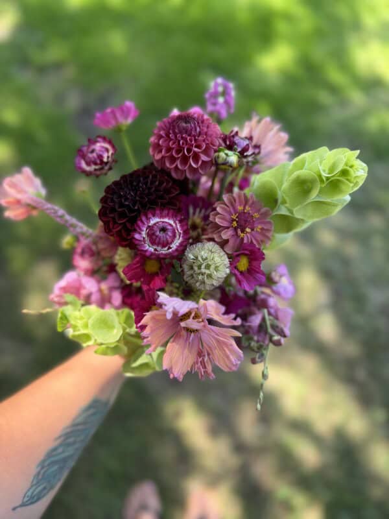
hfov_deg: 56.8
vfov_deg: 71.6
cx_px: 194
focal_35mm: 24
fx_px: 360
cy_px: 260
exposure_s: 1/440
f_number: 1.8
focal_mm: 6.8
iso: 100
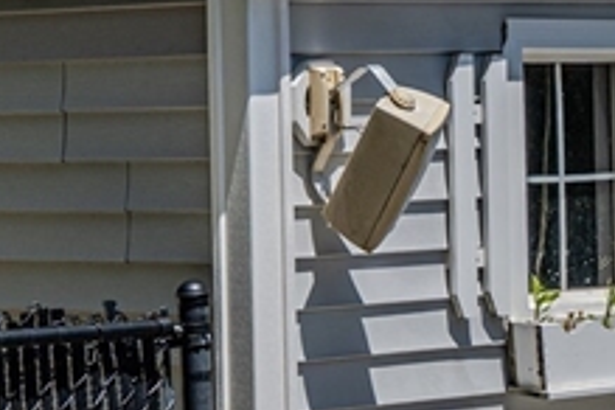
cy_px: 369
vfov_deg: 6.4
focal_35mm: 215
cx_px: 483
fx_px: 3673
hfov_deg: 9.6
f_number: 8
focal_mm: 46
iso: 100
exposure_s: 1/400
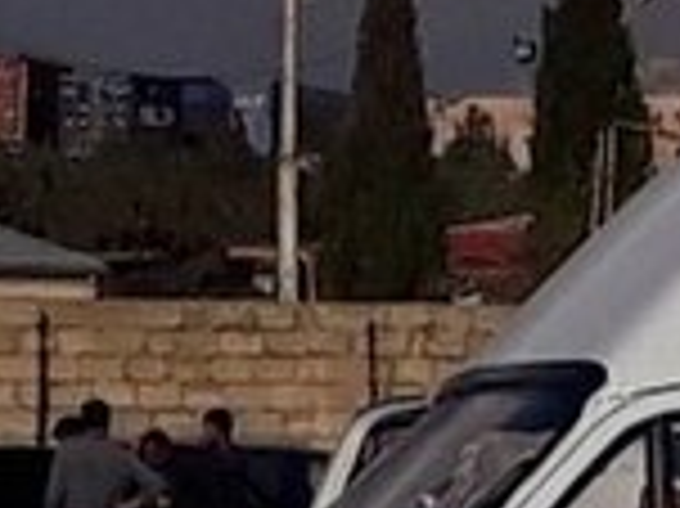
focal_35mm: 118
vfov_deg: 11.8
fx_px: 2316
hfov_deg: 14.9
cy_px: 843
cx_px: 1157
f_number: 1.9
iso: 40
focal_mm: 3.6
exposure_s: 1/6711
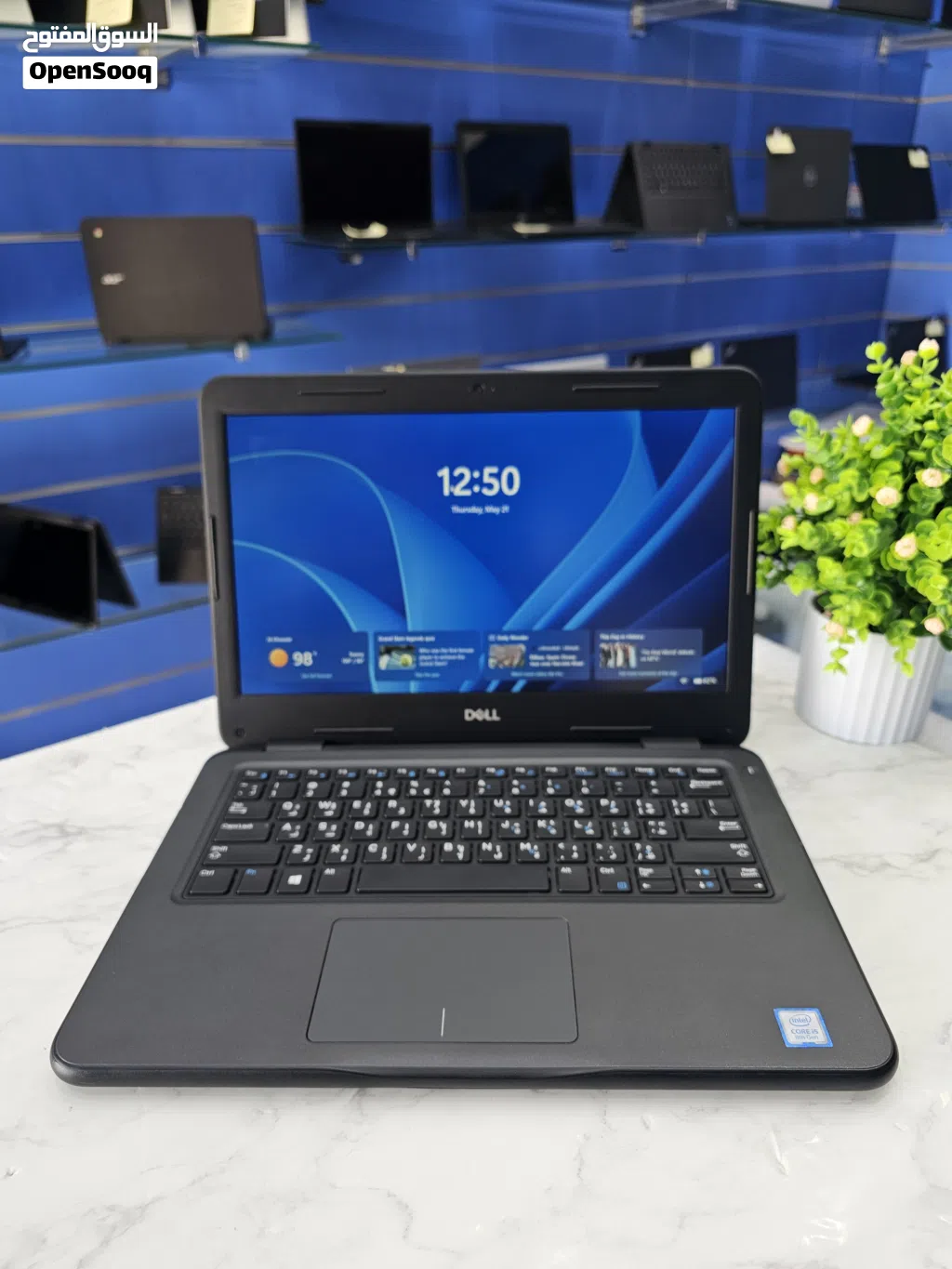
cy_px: 634
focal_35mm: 23
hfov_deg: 58.9
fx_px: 843
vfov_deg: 73.9
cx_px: 476
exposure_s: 1/100
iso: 80
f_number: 1.7
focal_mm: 6.3
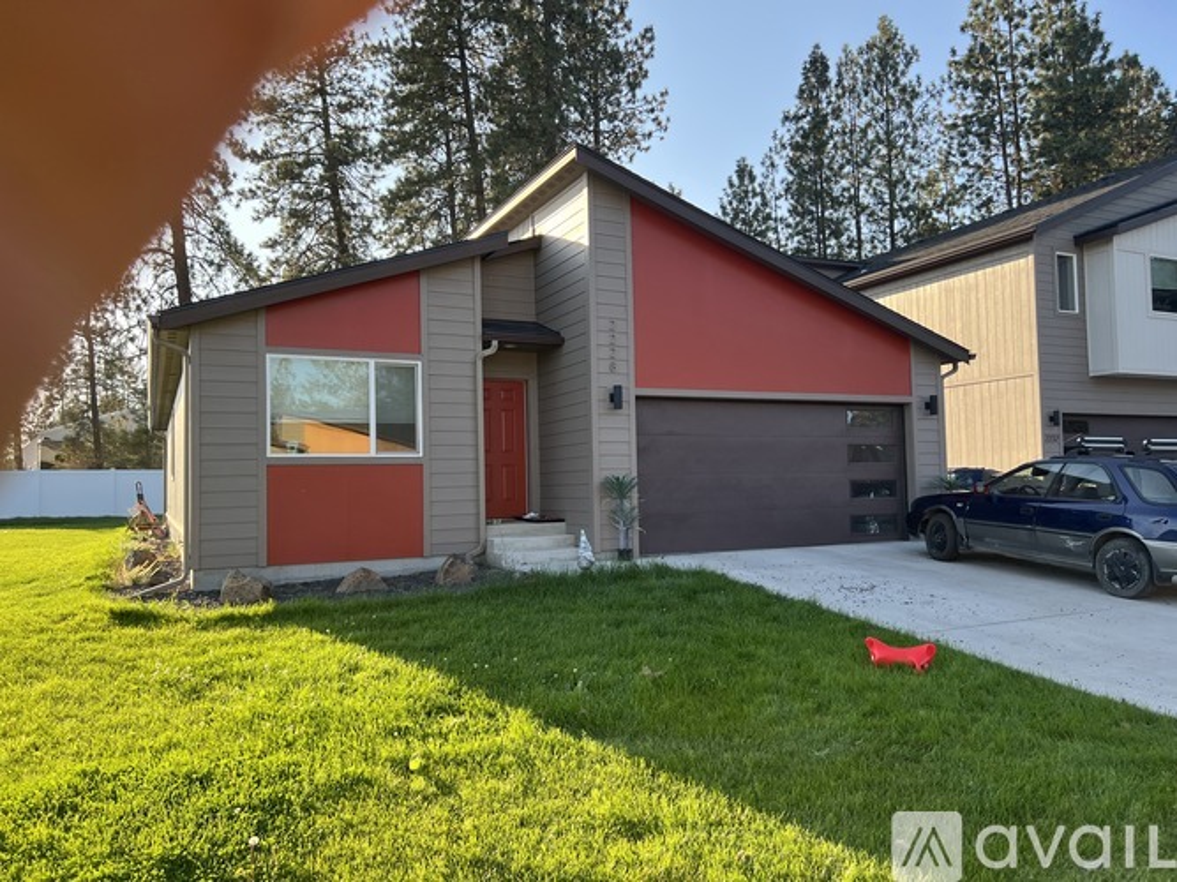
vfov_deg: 53.0
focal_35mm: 26
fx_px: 884
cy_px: 441
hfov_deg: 67.3
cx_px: 588
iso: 50
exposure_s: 1/658
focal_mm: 5.7
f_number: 1.5
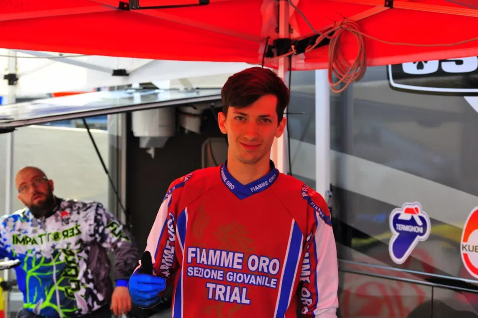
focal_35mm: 105
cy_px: 159
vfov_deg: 13.0
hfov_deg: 19.5
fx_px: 1393
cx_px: 239
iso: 800
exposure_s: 1/320
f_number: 9
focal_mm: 105
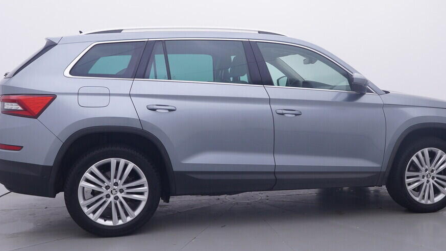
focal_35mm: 39
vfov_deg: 30.5
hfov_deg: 51.7
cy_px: 107
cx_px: 241
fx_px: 460
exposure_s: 1/80
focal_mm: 15
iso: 200
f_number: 5
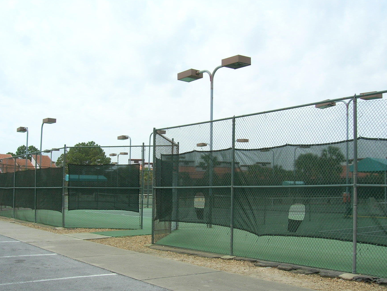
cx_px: 184
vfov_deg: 35.9
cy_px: 156
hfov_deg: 46.8
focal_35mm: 40
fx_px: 447
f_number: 4.9
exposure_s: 1/362
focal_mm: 5.7
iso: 50
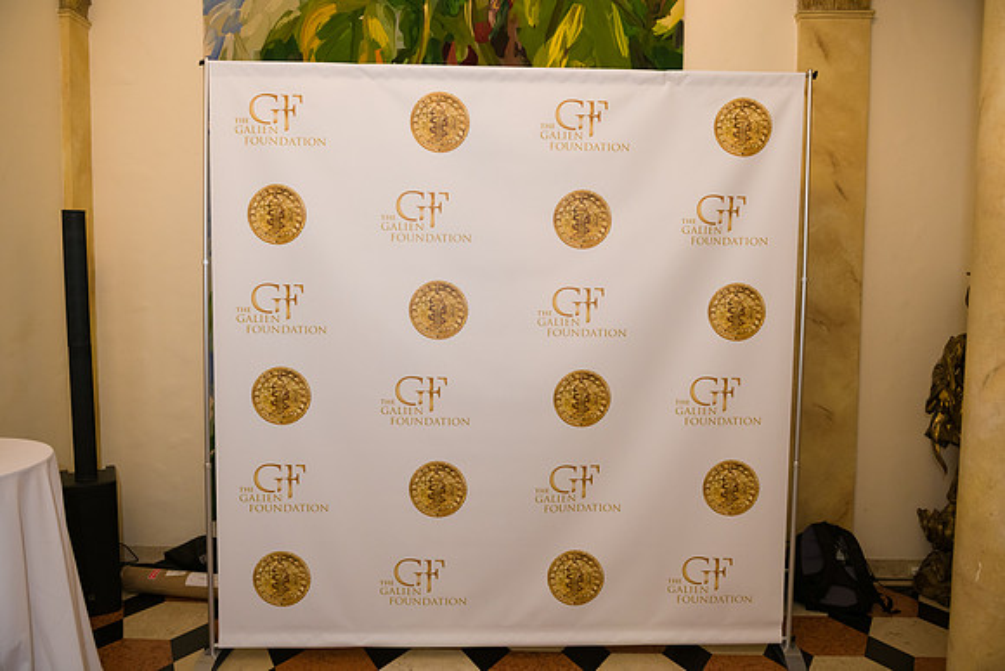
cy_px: 336
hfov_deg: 69.4
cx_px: 502
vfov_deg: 49.6
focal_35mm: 26
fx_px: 726
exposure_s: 1/125
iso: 1000
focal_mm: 26
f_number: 4
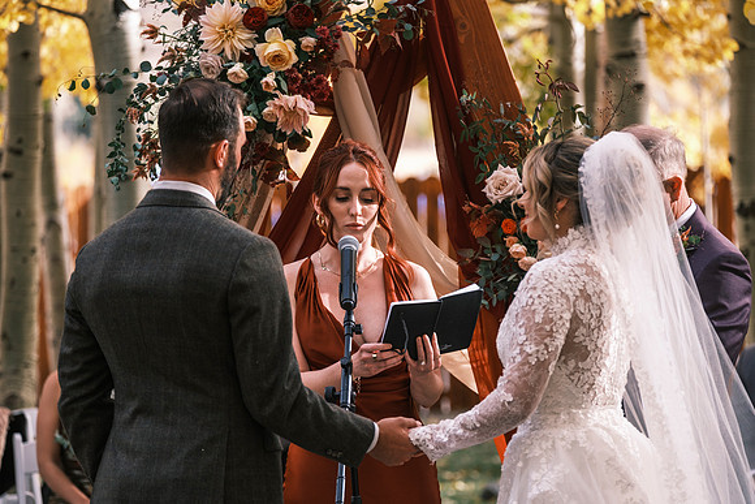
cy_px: 252
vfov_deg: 7.1
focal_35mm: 194
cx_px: 378
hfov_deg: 10.6
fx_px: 4069
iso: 400
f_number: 3.6
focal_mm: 129.2
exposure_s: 1/500
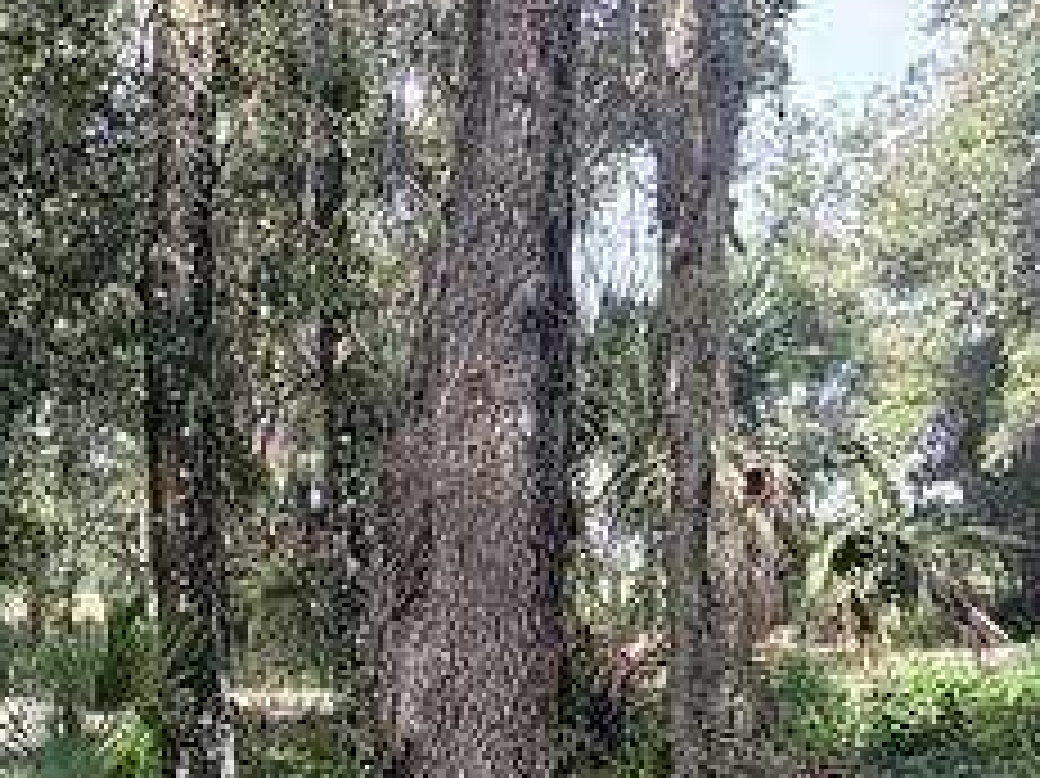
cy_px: 648
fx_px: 1862
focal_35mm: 62
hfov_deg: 29.9
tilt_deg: -1.7
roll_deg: +3.5
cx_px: 113
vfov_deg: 23.2
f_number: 2.2
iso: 50
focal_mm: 2.22
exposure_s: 1/355
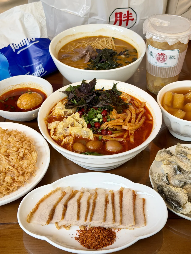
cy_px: 127
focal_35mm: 48
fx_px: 353
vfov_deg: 39.7
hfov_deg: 30.3
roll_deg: +0.9
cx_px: 96
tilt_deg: -41.4
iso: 64
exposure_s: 1/197
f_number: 1.78
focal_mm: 6.76
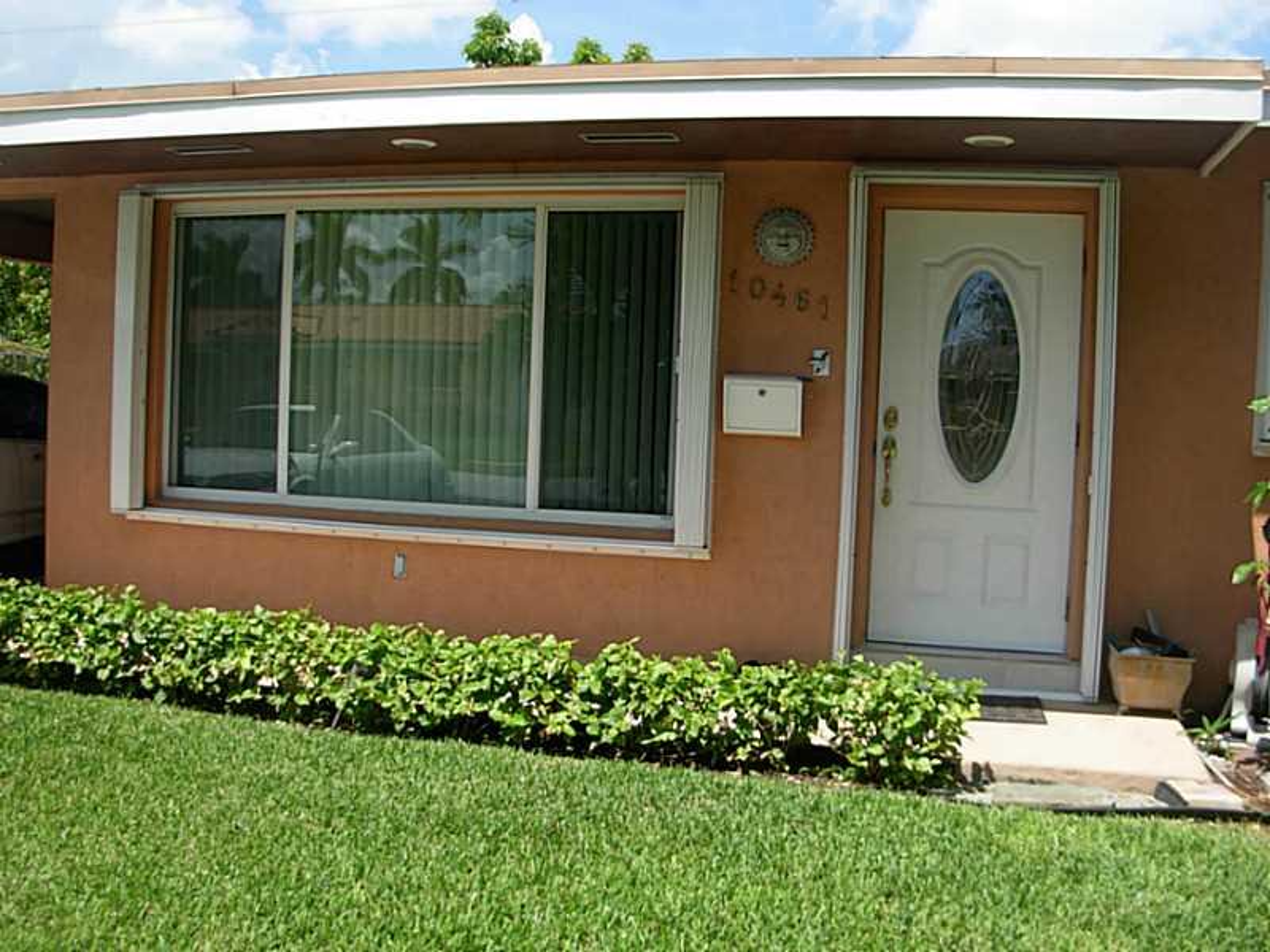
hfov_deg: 49.0
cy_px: 476
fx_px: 1394
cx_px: 635
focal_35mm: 38
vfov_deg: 37.7
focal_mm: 6.3
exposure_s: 1/861
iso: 79
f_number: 2.9
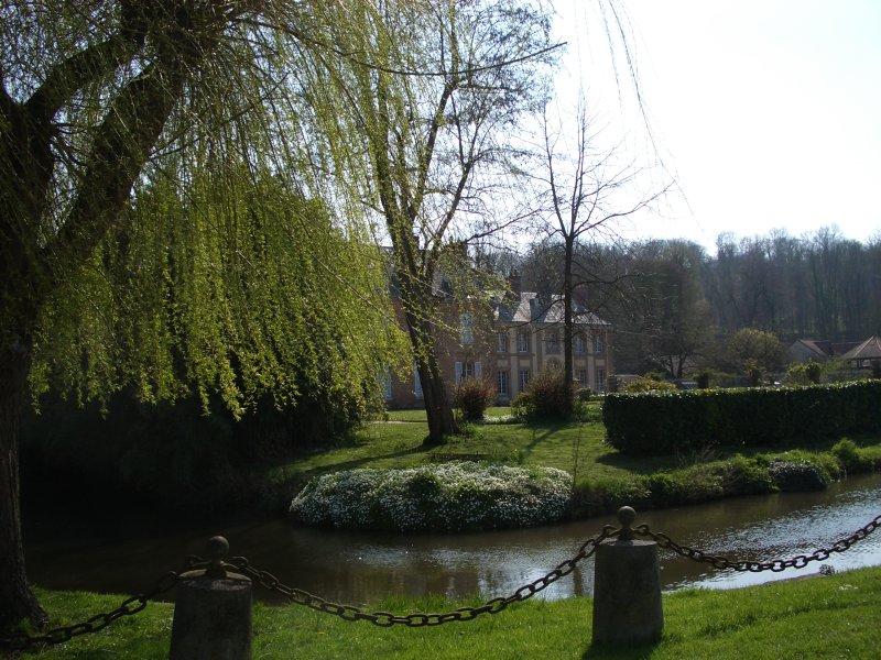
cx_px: 440
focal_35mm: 35
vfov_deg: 40.7
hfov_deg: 52.6
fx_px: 891
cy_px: 330
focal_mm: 5.8
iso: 80
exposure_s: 1/640
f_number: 4.3
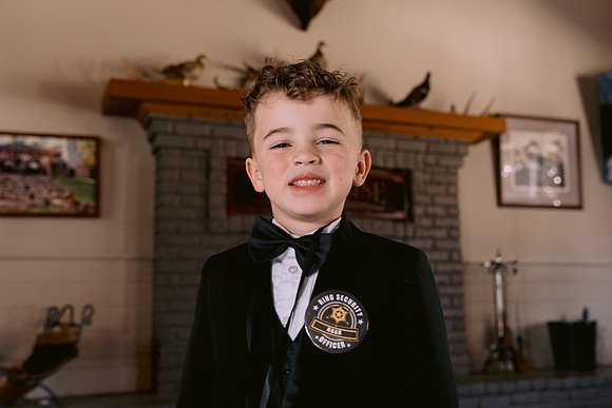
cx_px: 306
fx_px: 663
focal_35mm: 39
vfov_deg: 34.2
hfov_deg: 49.5
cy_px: 204
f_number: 4
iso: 800
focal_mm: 39
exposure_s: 1/50
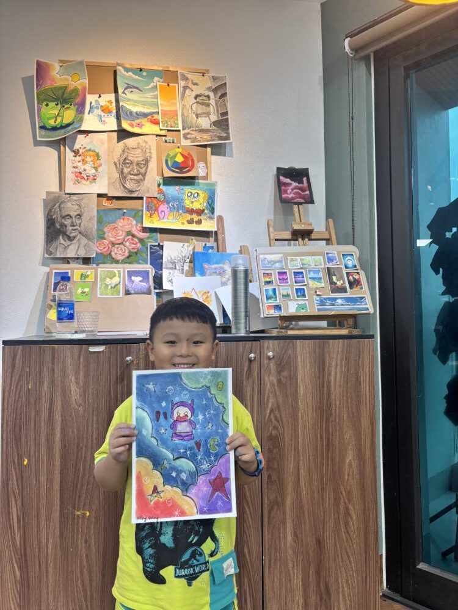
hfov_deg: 53.1
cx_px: 229
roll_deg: +0.0
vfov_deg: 67.3
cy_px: 305
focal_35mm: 26
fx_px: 459
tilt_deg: +3.5
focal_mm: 5.96
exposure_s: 1/100
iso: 64
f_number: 1.6
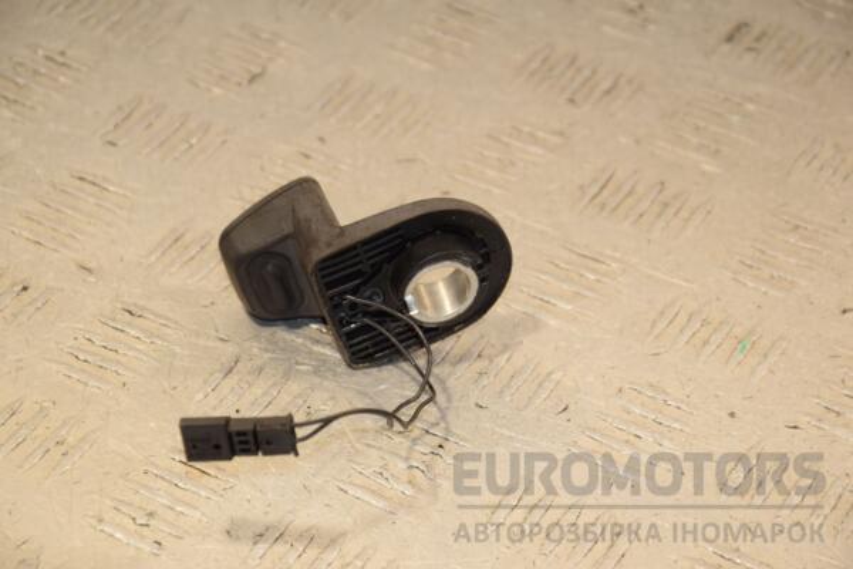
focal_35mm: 158
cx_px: 426
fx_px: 3732
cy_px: 284
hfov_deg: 13.0
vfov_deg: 8.7
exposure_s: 1/200
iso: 800
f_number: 8
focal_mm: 105
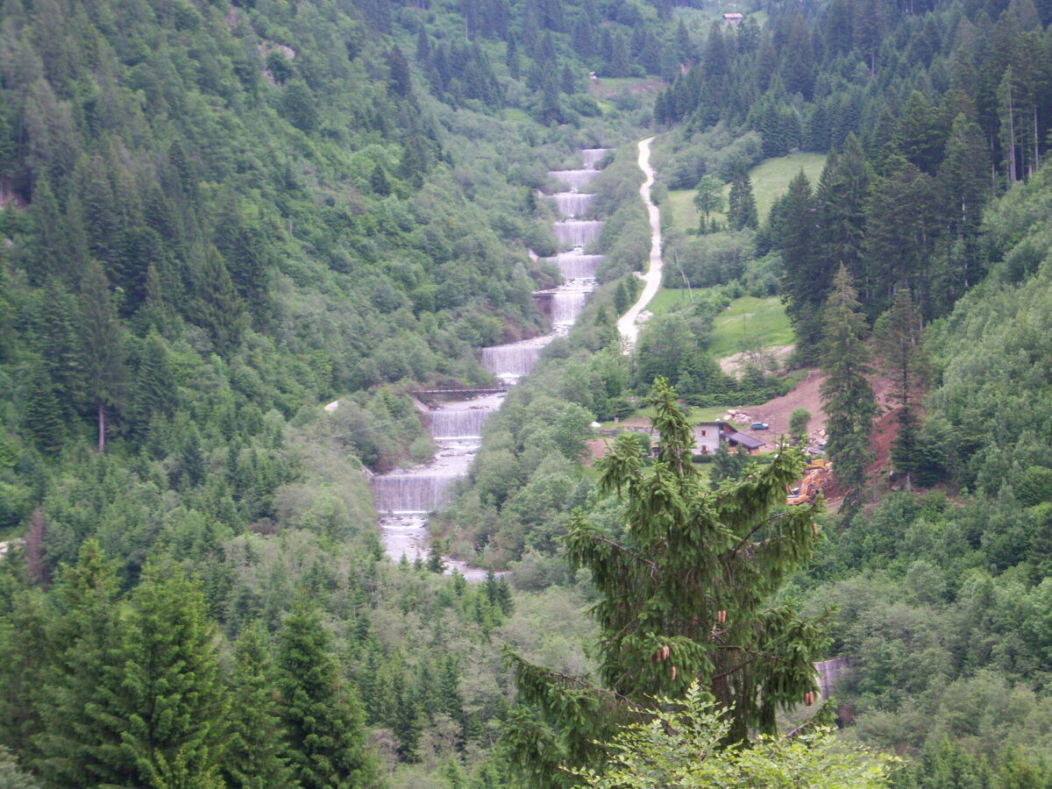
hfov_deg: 18.2
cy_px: 394
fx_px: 3282
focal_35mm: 108
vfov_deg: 13.7
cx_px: 526
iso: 160
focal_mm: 22.5
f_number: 4.9
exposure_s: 1/40
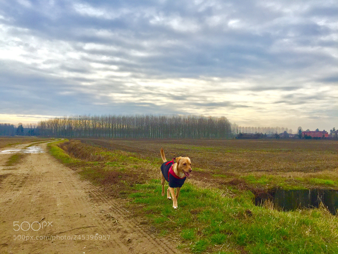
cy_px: 127
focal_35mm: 29
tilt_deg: +5.5
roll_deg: -0.7
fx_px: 283
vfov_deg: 48.2
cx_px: 169
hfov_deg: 61.7
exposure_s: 1/2475
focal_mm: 4.15
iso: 32
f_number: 2.2
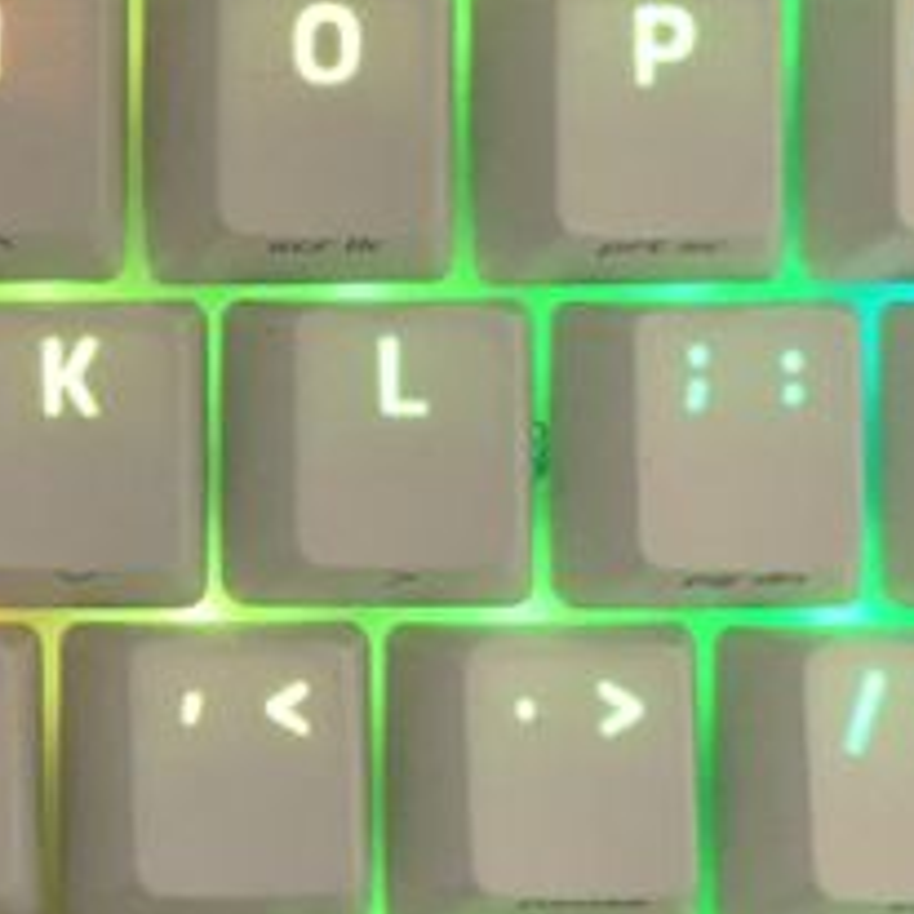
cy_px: 501
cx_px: -550
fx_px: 4302
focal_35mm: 144
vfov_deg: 12.1
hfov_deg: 11.5
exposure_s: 1/17
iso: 50
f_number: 1.8
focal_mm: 3.99
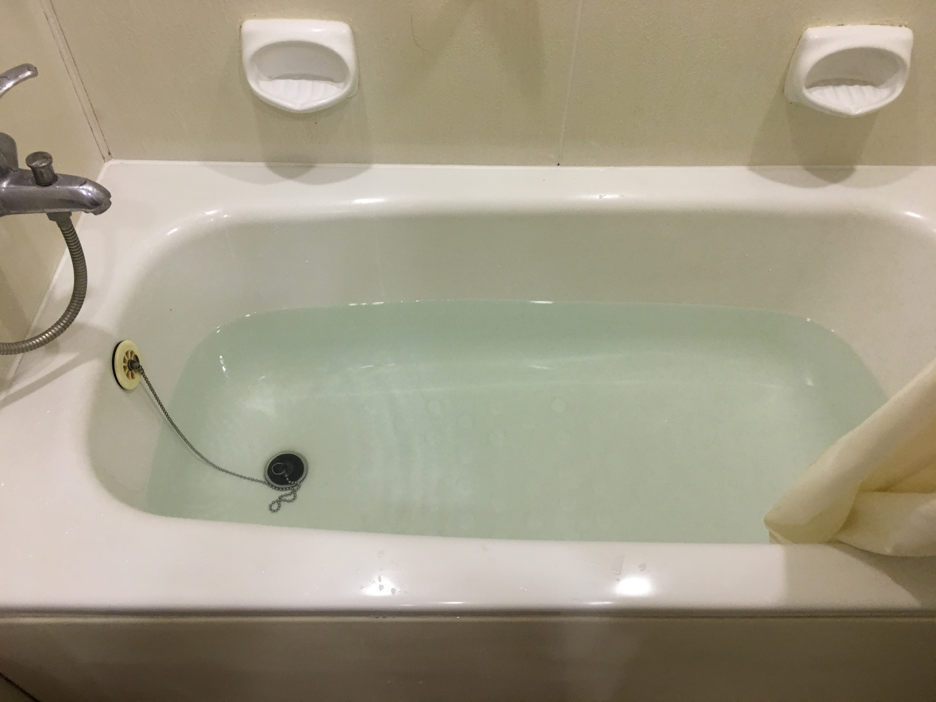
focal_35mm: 29
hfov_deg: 61.7
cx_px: 468
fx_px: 784
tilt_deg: -49.3
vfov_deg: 48.2
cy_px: 351
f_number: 2.2
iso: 50
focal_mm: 4.15
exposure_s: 1/17
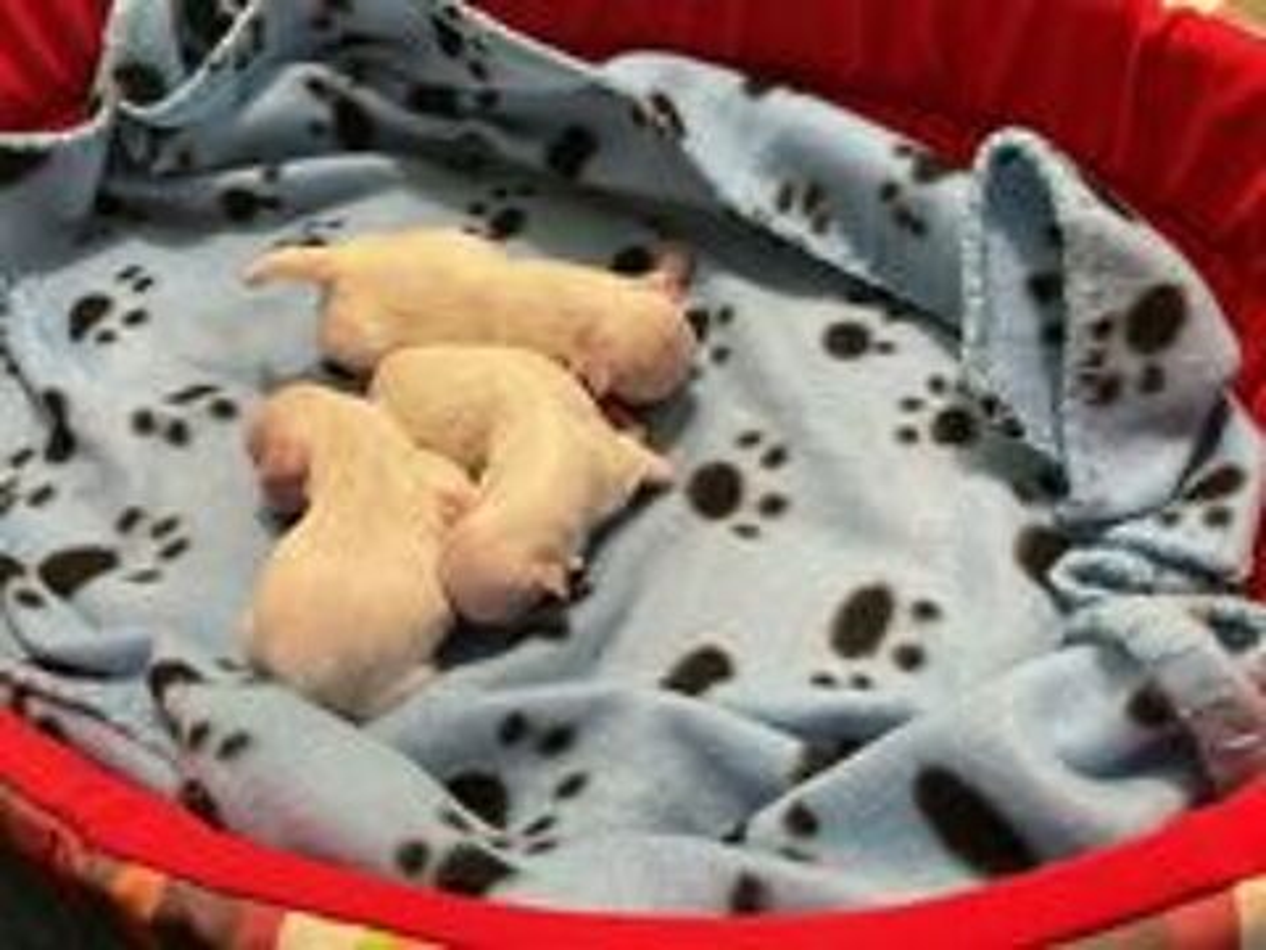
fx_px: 1061
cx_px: 633
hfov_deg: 61.7
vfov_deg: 48.2
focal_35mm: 29
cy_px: 475
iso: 125
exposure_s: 1/60
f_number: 1.8
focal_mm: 3
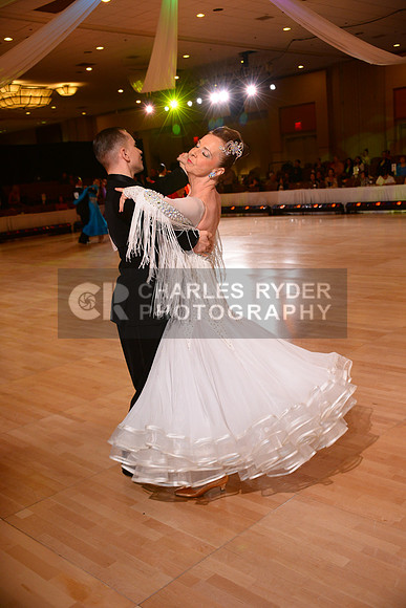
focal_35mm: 40
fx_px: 676
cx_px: 203
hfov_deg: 33.4
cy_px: 304
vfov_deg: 48.4
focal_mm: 40
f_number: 6.3
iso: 2000
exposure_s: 1/250
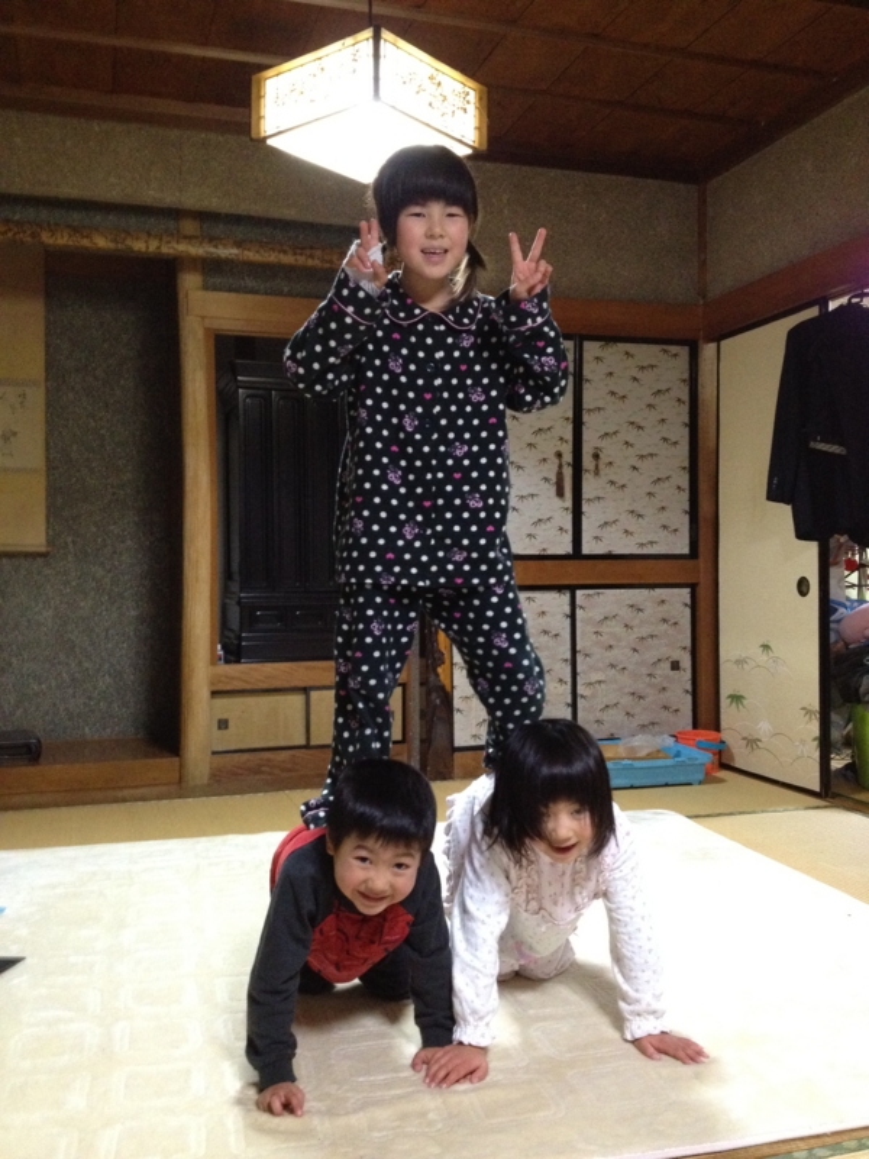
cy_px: 580
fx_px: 1172
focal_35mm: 35
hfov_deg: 40.7
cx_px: 434
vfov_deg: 52.6
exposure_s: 1/20
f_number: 2.4
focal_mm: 4.28
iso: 400
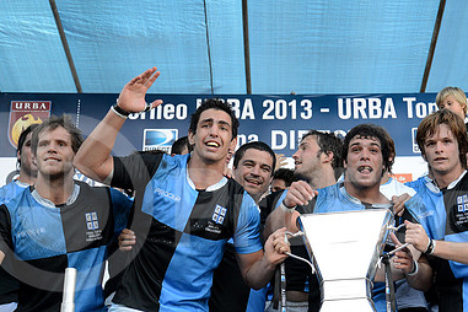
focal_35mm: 73
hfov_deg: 27.7
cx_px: 274
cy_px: 205
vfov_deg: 18.6
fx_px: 949
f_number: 4.2
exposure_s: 1/500
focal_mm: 48
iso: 1600
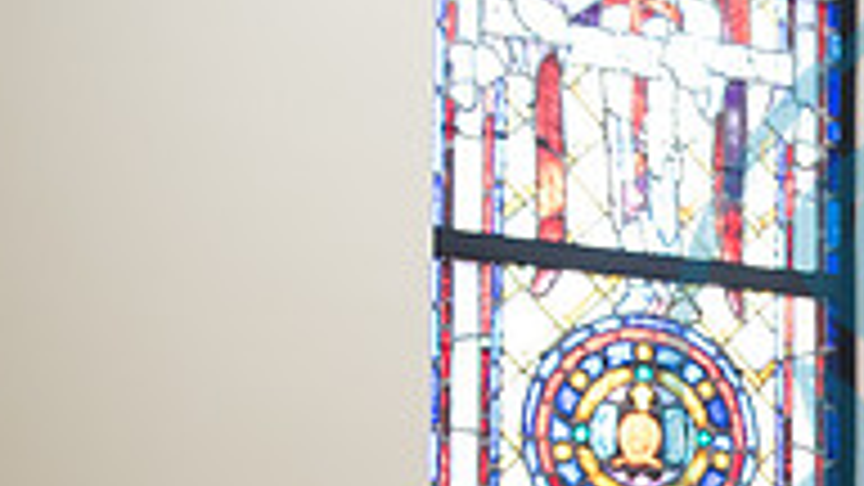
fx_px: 1741
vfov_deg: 15.4
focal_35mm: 76
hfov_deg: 24.3
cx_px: 1130
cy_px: 574
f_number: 2.8
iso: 640
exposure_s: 1/125
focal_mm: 24
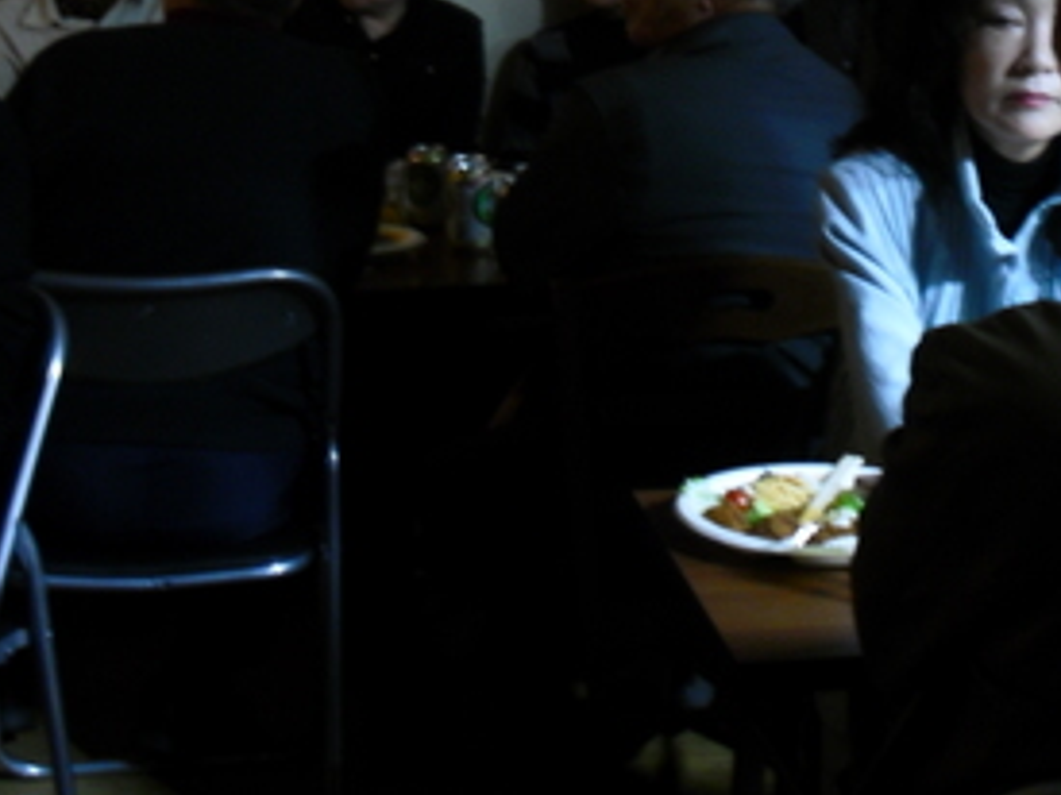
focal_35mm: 80
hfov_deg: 24.1
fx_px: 2451
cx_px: 841
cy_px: 87
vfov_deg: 18.1
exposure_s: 1/2
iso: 200
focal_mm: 7.7
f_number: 3.4
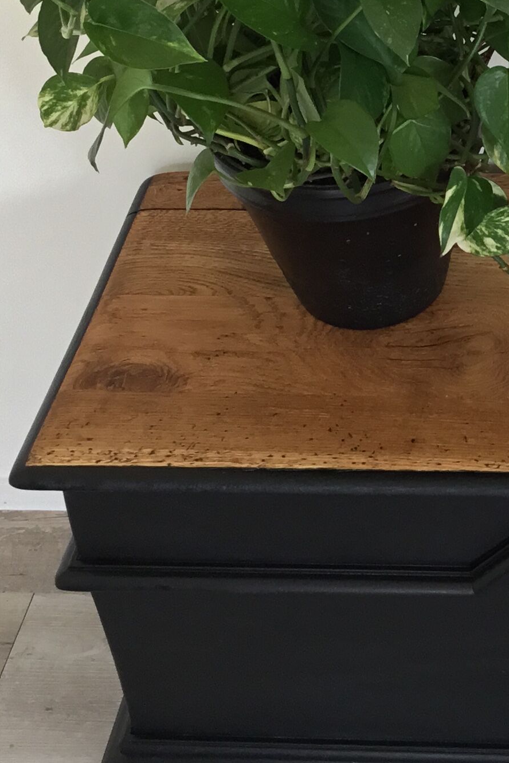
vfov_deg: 25.2
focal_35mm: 79
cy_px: 149
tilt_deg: -35.7
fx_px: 1675
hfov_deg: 16.7
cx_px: 563
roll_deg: +2.0
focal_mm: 3.3
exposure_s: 1/33
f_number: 2.4
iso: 50
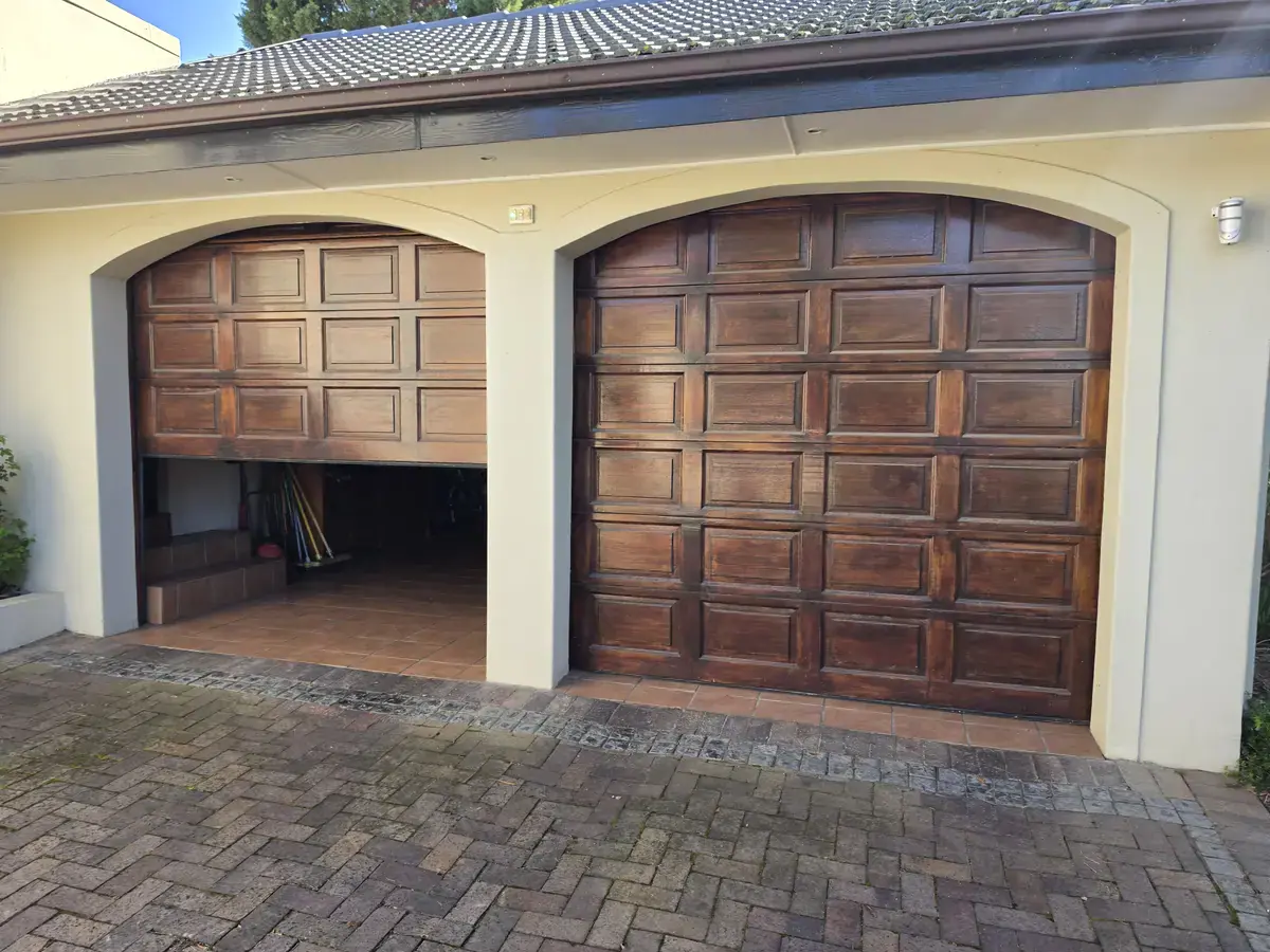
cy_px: 476
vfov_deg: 58.9
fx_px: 844
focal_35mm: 23
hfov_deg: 73.9
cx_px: 635
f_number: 1.4
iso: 10
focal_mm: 6.5
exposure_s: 1/100
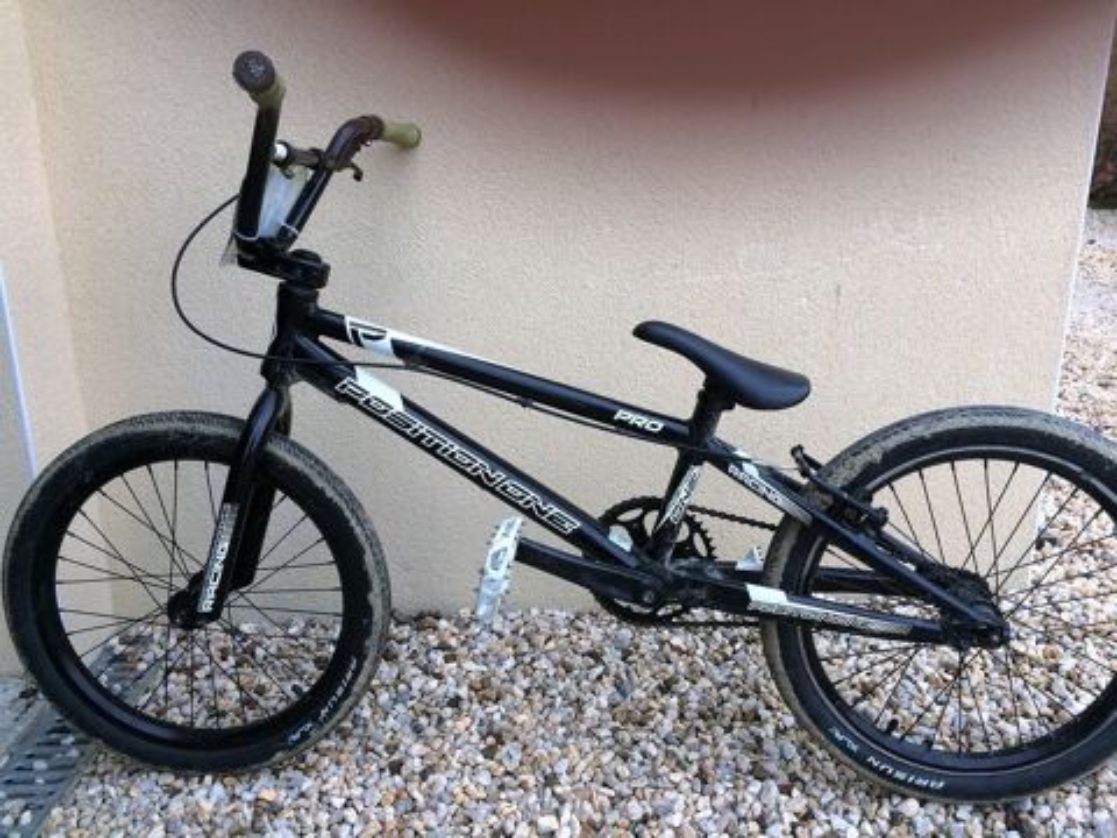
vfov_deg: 48.2
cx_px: 558
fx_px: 936
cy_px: 419
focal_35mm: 29
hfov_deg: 61.7
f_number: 2.2
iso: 32
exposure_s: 1/720
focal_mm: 4.15
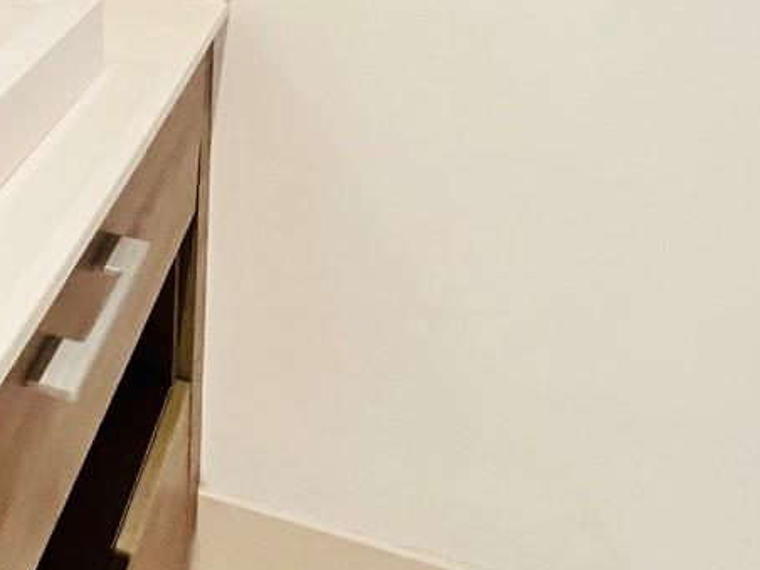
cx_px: 66
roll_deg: -1.7
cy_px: -340
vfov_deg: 23.4
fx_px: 1010
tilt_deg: +0.9
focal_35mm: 46
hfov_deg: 38.2
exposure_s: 1/60
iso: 640
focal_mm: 1.57
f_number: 1.8
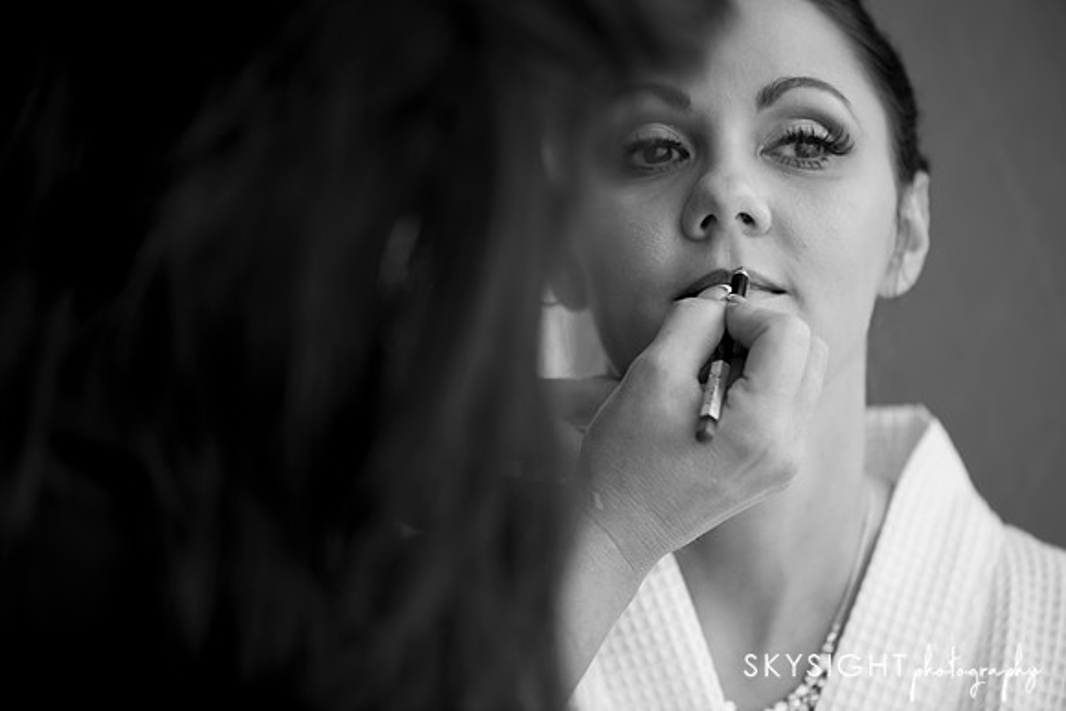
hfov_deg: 19.5
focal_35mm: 105
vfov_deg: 13.0
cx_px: 533
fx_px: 3110
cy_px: 356
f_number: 3.2
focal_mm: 105
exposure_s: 1/320
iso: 200
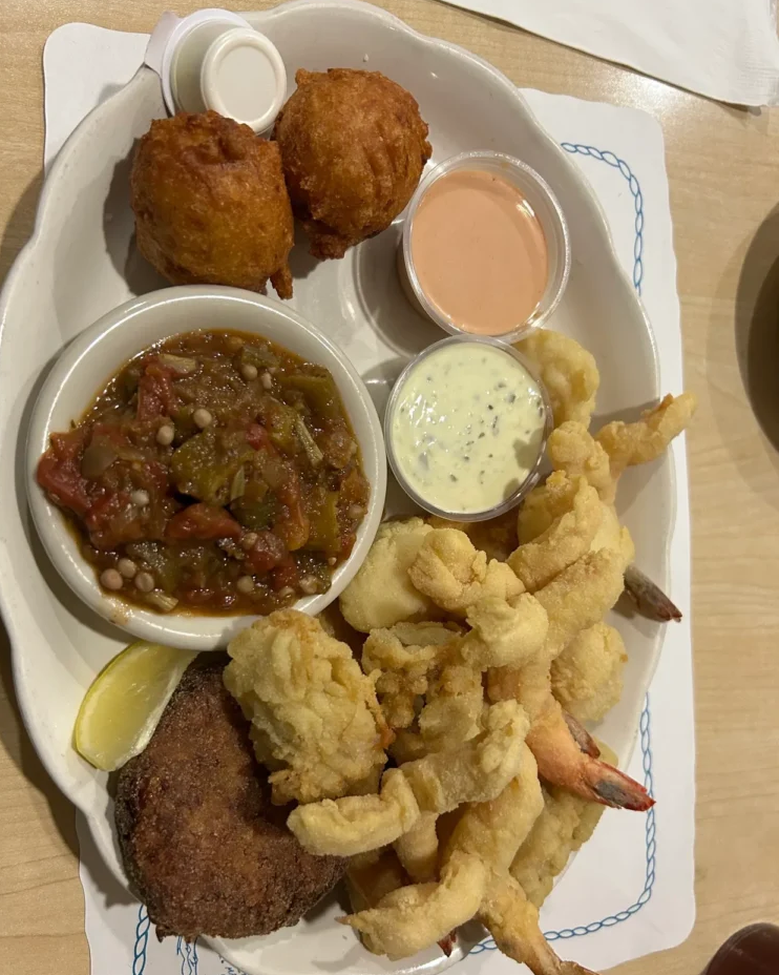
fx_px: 807
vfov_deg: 62.2
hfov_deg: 51.5
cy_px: 516
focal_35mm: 28
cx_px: 384
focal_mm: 5.7
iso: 400
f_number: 1.5
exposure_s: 1/60
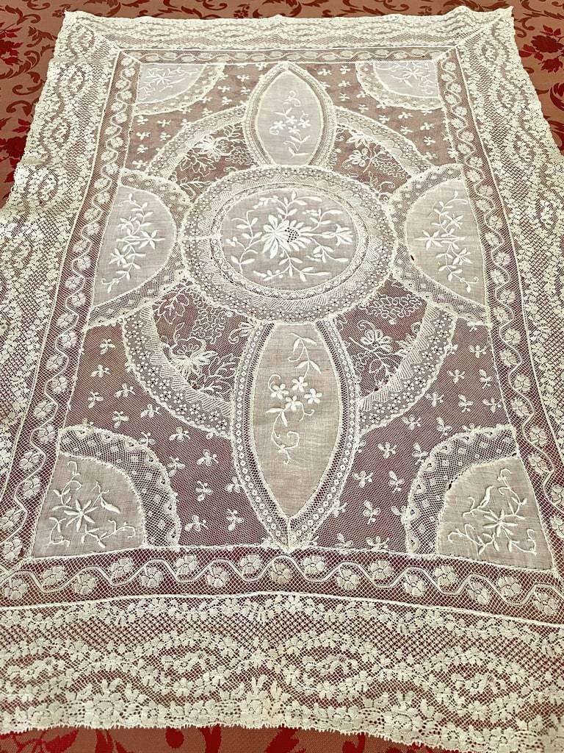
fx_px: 565
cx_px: 282
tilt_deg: -57.7
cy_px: 376
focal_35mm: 26
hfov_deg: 53.1
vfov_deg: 67.3
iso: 160
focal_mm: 4.2
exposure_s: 1/60
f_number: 1.6
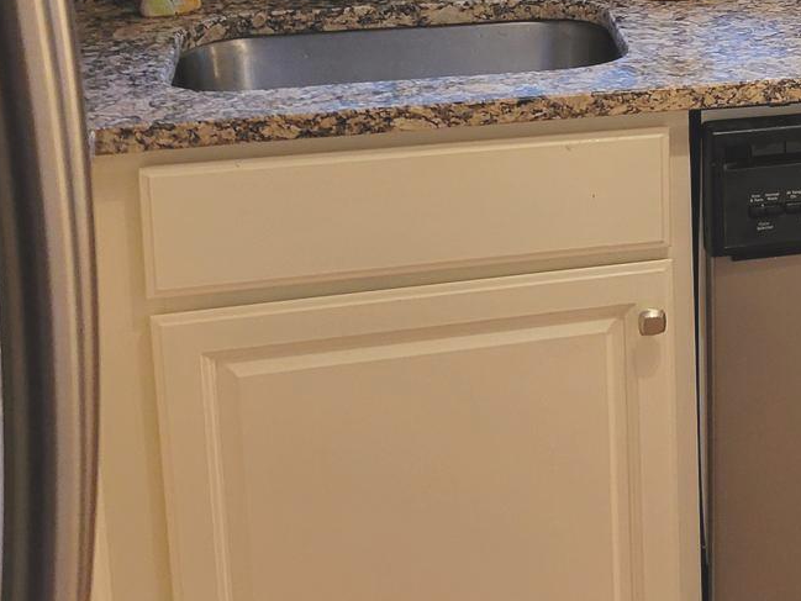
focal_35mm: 82
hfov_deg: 21.3
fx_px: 1898
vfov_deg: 17.5
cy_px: -39
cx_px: 1082
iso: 200
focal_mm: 5.4
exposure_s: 1/59
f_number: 1.8
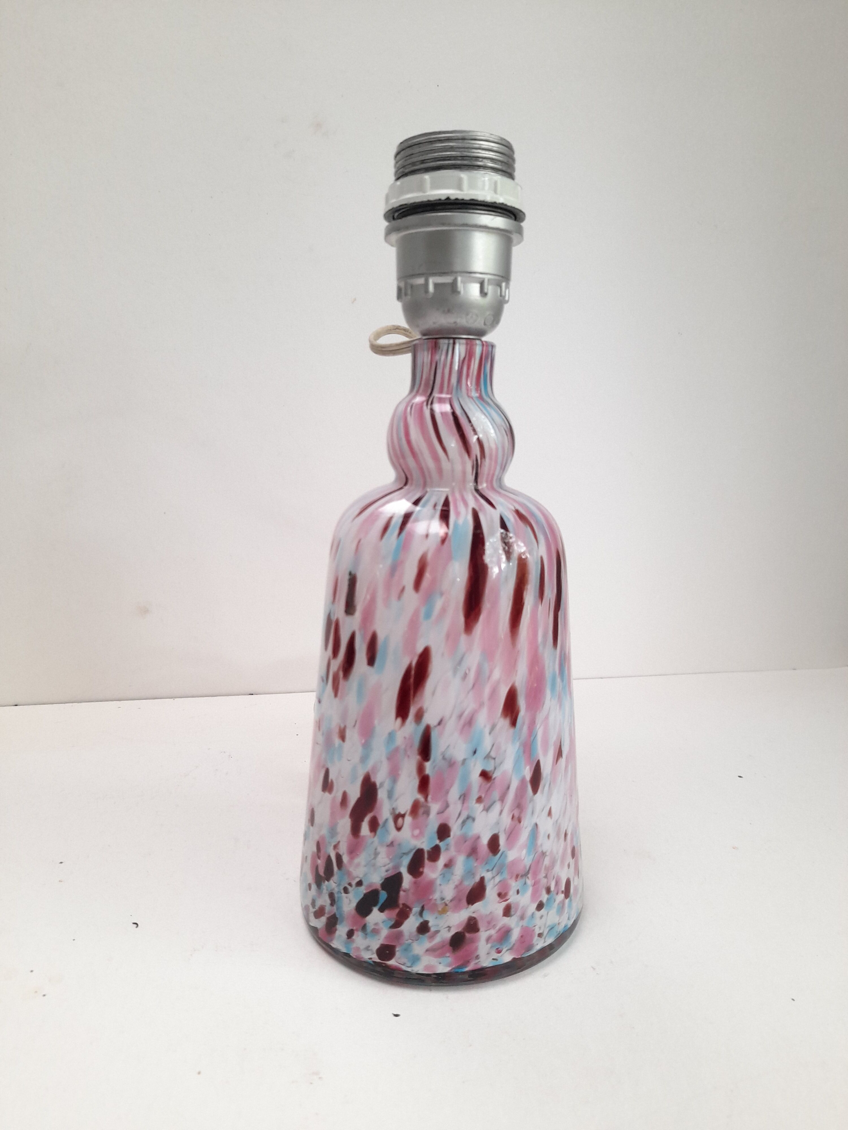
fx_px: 817
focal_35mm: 25
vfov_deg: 69.4
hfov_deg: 54.9
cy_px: 565
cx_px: 424
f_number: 2
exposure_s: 1/60
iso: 200
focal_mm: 4.6
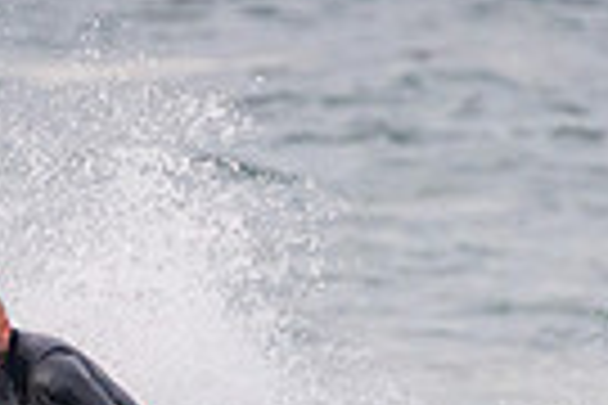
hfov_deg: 0.8
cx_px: -122
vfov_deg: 0.5
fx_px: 43502
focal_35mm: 2576
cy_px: 693
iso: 720
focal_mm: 400
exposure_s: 1/2500
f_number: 5.6
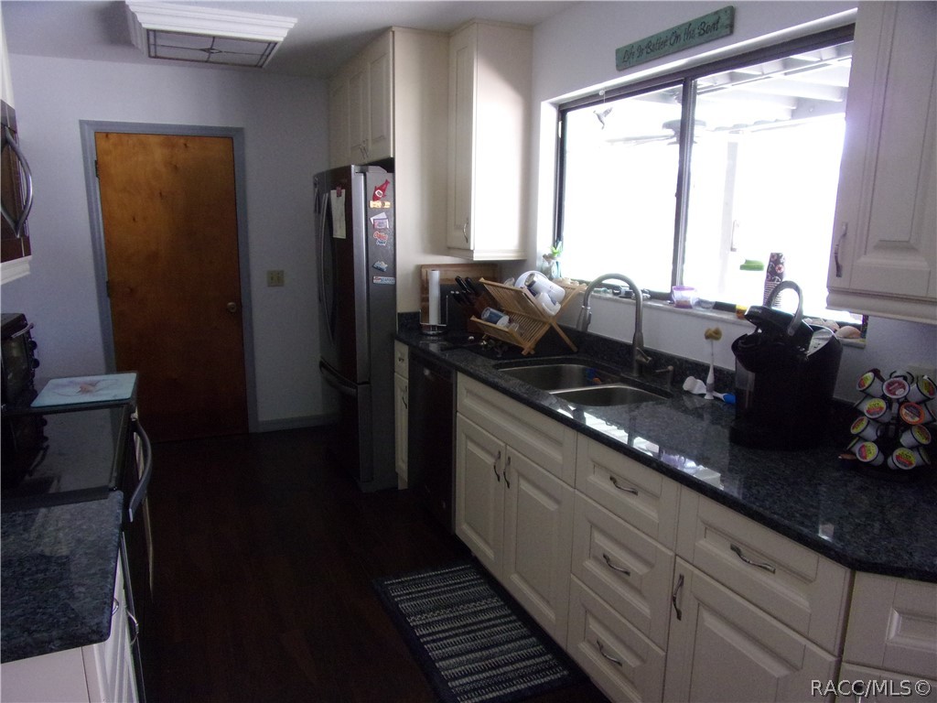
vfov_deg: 56.8
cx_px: 468
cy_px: 352
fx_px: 650
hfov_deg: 71.6
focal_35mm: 24
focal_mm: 4.3
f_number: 3.3
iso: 254
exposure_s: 1/34
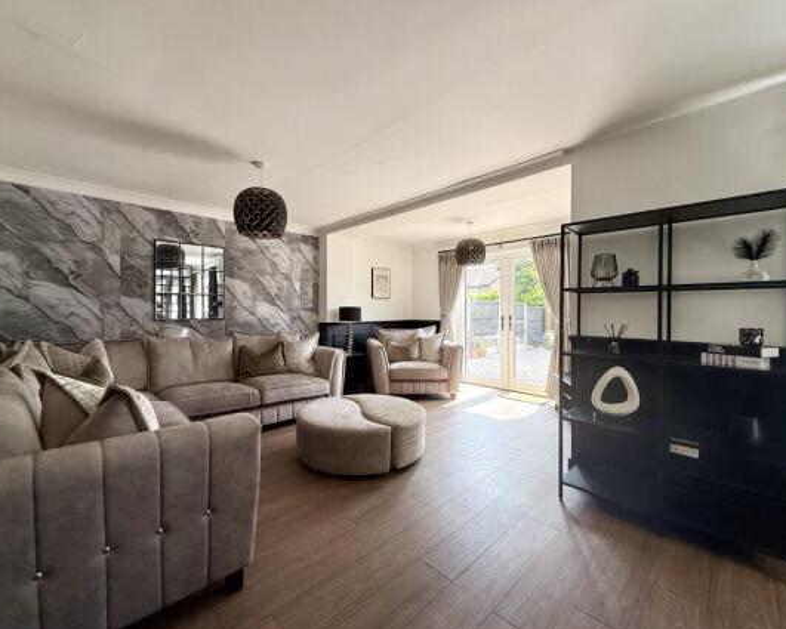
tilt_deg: +0.2
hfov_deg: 96.8
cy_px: 310
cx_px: 384
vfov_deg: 84.1
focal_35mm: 15
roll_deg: -0.7
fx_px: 349
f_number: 2.2
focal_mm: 2.22
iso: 64
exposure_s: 1/166
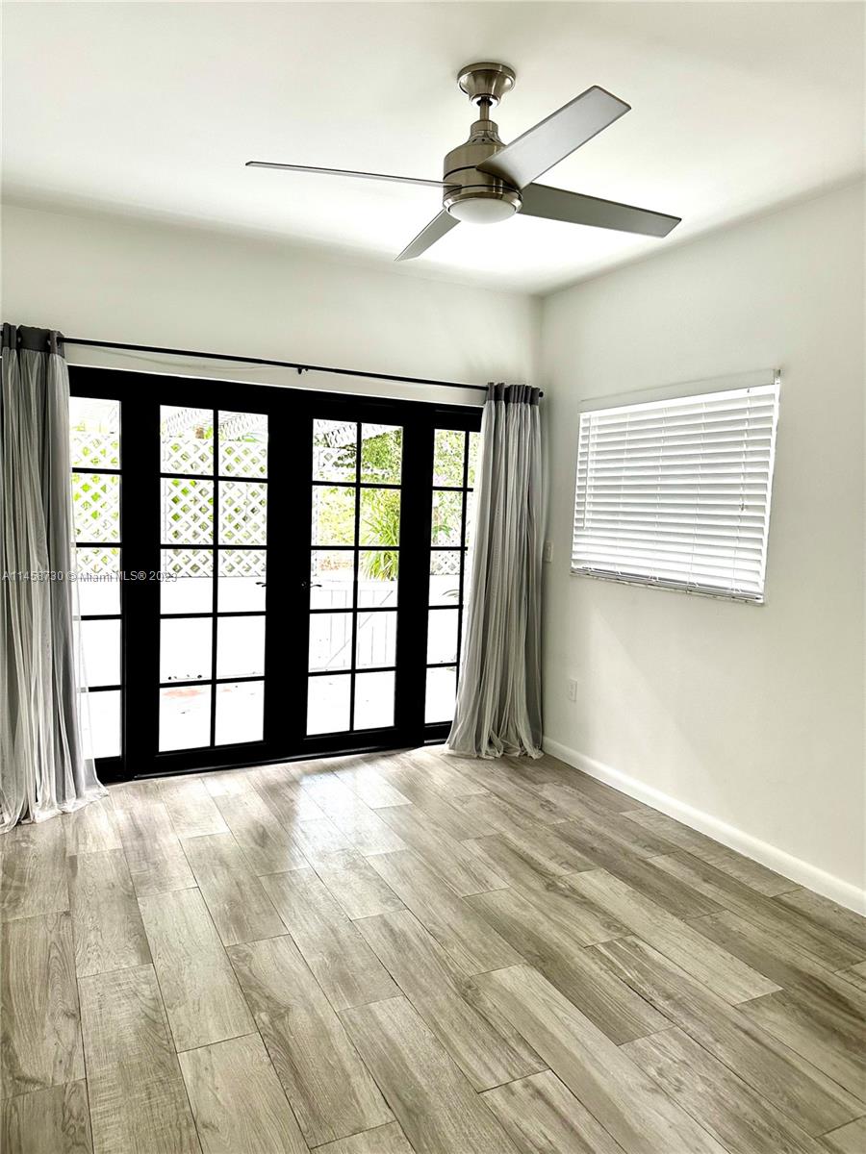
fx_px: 801
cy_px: 577
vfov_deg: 71.6
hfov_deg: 56.8
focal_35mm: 24
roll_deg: -2.5
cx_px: 433
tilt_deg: -5.9
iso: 125
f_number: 1.78
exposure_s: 1/60
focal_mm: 6.86
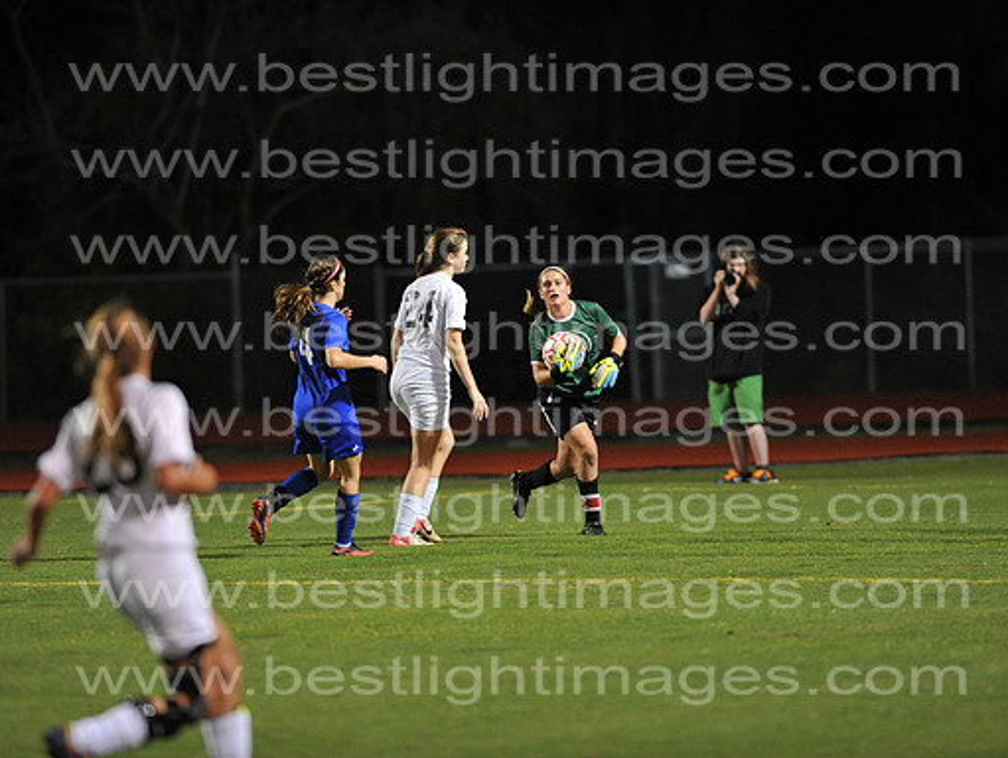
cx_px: 523
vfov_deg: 4.6
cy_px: 379
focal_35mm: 327
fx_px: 9529
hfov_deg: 6.1
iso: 5000
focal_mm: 300
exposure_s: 1/400
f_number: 3.2
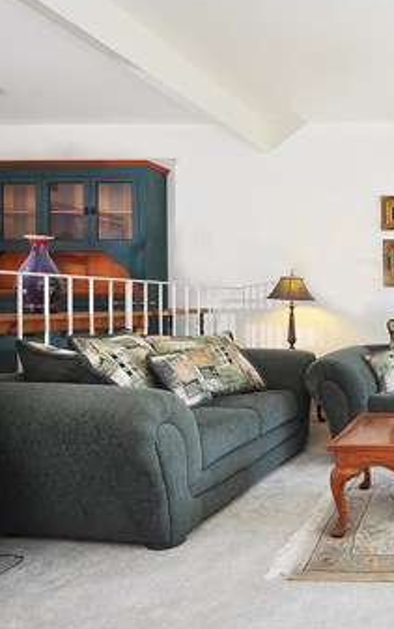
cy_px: 255
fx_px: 498
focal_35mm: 29
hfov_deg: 34.4
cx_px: 476
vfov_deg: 64.1
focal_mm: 10
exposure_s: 1/15
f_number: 9
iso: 200
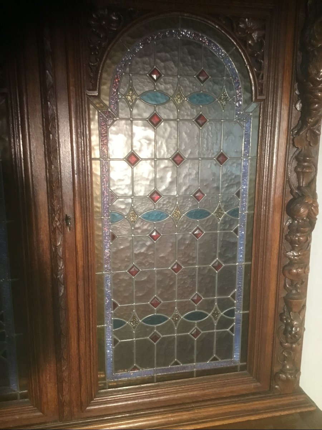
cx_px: 161
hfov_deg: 45.4
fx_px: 384
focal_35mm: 31
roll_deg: +0.1
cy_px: 215
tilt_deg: -10.3
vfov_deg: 58.4
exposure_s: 1/17
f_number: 2.4
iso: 200
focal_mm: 3.3
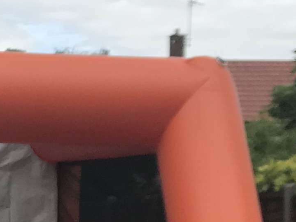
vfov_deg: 9.2
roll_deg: +0.5
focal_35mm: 157
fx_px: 1342
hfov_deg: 12.3
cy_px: 315
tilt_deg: -3.1
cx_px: -63
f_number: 1.8
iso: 20
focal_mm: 3.99
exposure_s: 1/1198
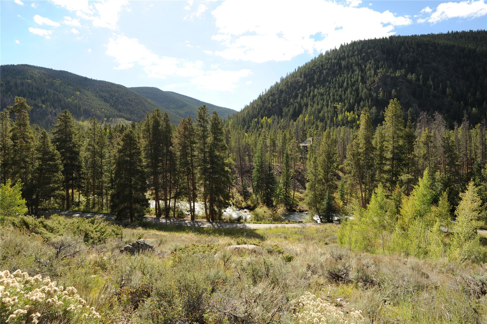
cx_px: 244
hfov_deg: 84.0
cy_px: 162
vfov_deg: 61.8
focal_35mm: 20
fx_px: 270
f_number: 6.3
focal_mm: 20
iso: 250
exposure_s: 1/400
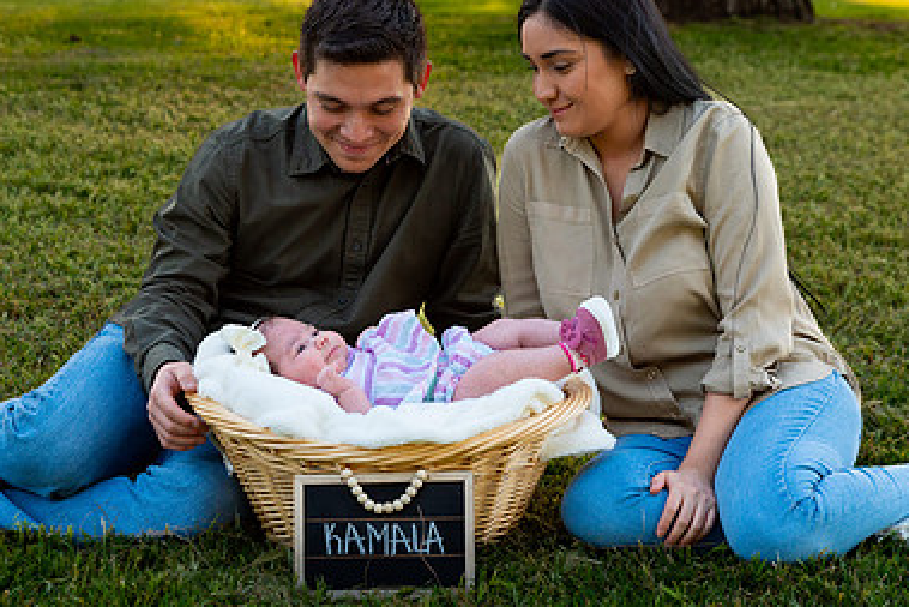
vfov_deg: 12.8
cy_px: 325
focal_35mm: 107
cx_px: 439
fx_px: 2703
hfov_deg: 19.1
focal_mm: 70
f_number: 5.6
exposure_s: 1/320
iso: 200
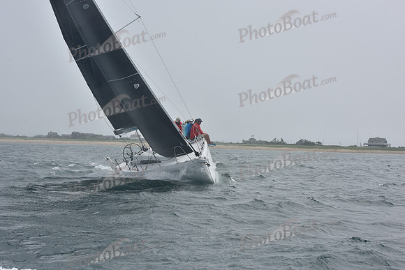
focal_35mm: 70
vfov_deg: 19.5
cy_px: 135
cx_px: 202
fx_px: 788
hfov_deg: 28.8
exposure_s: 1/800
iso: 250
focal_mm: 70
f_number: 11
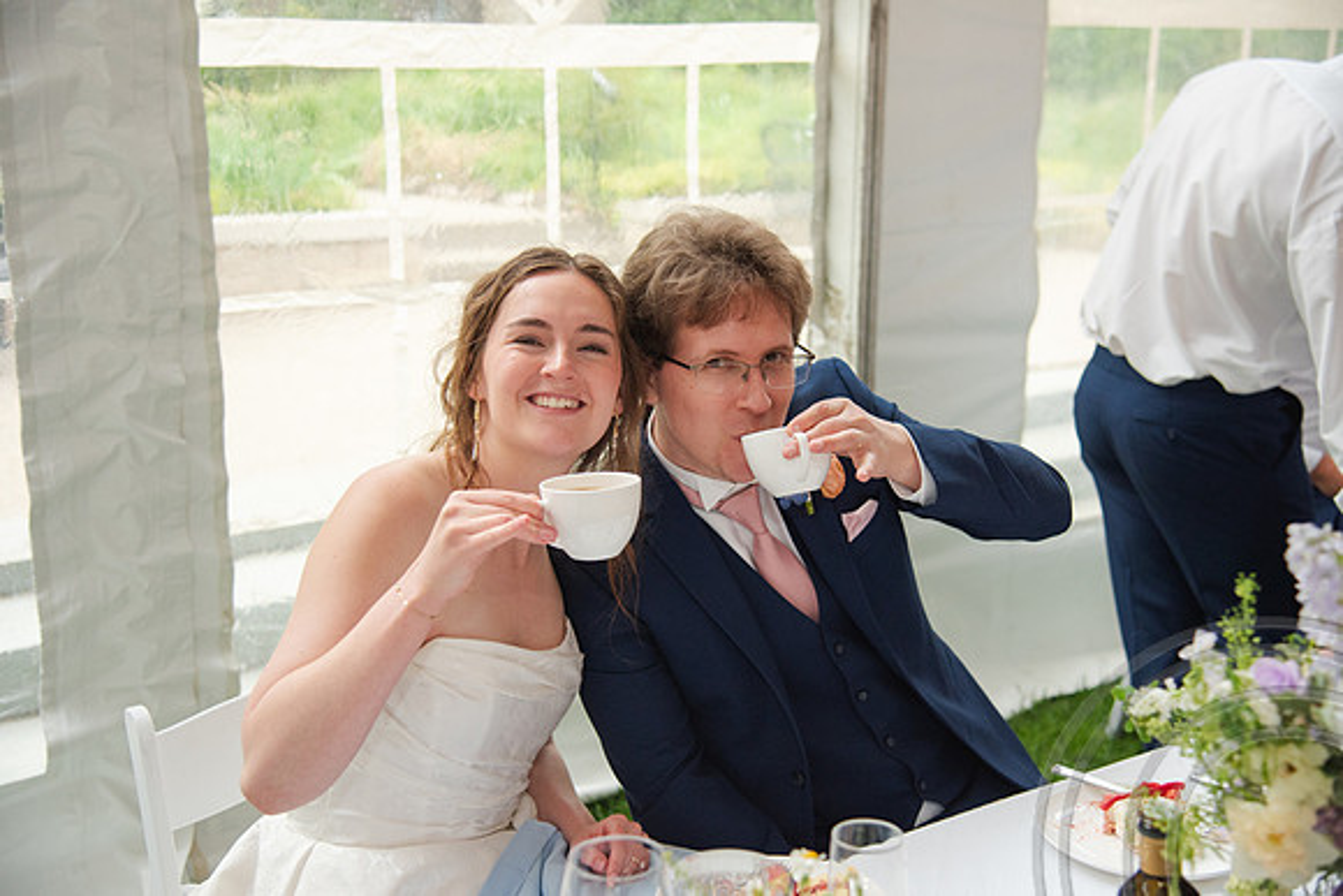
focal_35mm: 48
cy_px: 448
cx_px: 672
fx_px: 1791
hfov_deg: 41.1
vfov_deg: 28.1
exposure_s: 1/200
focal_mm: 48
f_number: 4
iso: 1000
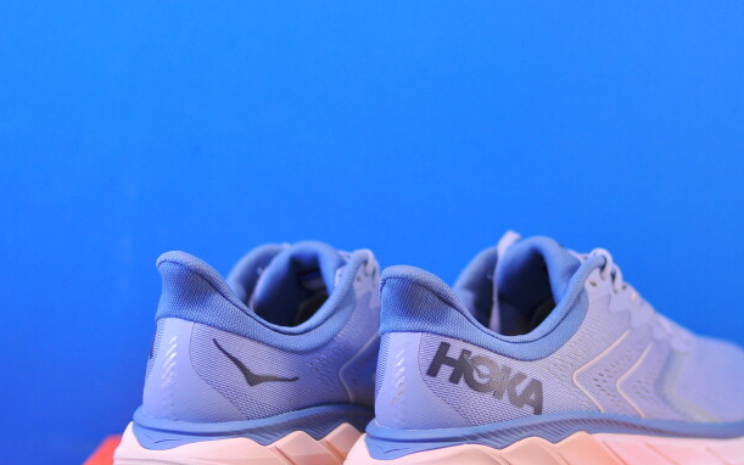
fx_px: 2028
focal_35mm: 100
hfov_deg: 20.8
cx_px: 442
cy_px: 264
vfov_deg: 13.1
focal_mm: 50
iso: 250
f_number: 2
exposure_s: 1/320
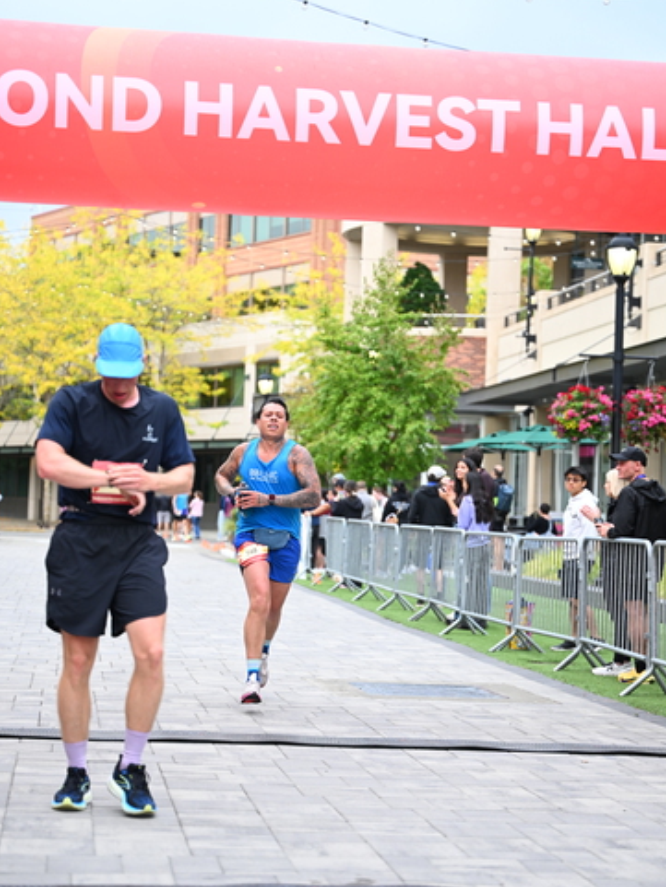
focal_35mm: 77
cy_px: 467
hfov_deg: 19.1
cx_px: 331
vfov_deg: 25.3
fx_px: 1974
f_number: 2.8
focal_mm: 70
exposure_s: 1/2000
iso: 1000
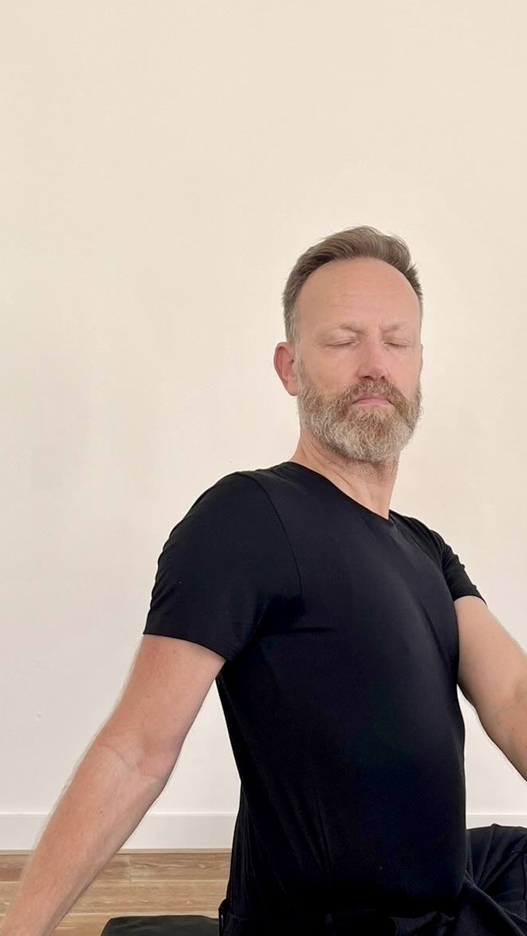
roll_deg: -2.5
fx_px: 1217
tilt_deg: -2.5
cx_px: 306
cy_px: 603
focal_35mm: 49
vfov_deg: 41.7
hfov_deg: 24.4
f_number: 1.6
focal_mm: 5.1
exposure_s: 1/122
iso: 50
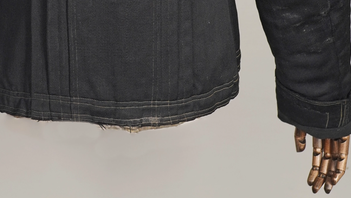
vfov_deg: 9.8
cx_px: 112
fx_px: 1136
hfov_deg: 17.5
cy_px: -59
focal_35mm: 122
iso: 320
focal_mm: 32
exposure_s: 1/25
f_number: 5.6
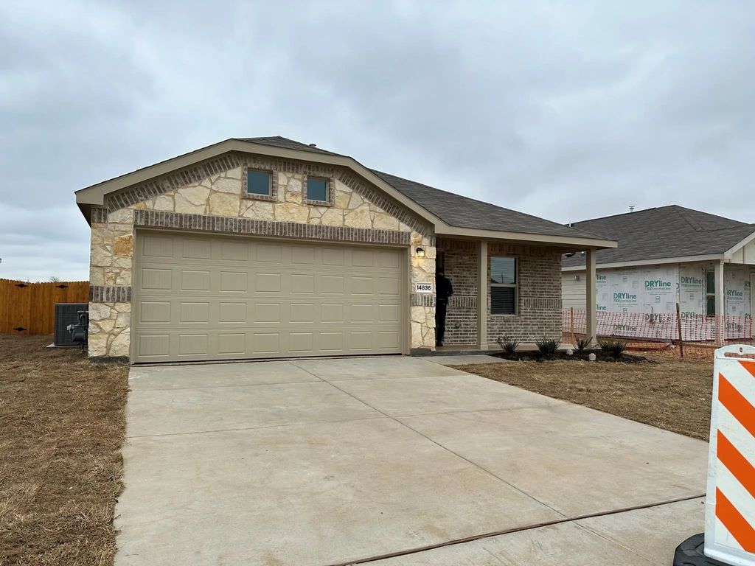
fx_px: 523
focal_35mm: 24
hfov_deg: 71.6
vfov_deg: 56.8
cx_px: 378
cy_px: 283
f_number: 1.78
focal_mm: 6.86
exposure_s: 1/962
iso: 80
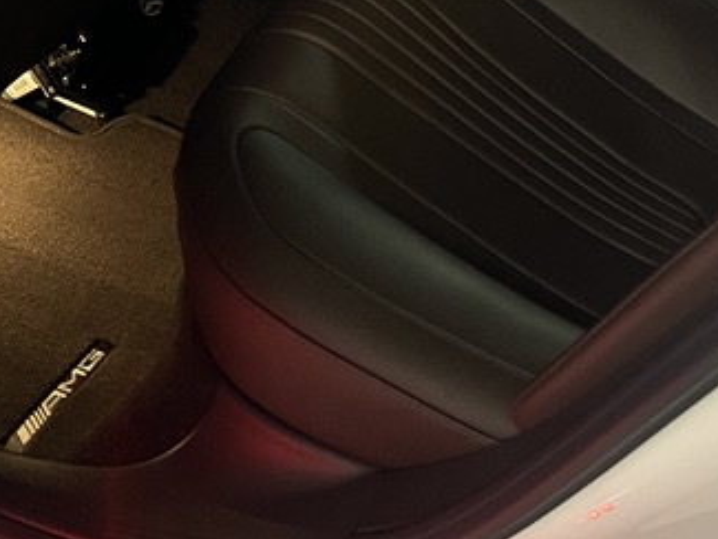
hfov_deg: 23.8
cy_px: -203
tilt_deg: -22.7
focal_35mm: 82
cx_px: 376
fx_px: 1701
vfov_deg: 16.8
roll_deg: -1.4
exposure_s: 1/30
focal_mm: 5.7
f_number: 1.5
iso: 1000
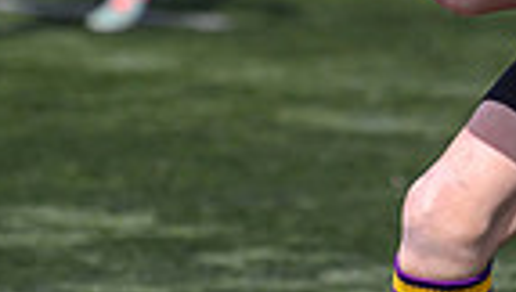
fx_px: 11732
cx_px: 837
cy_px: -157
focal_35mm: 856
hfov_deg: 2.5
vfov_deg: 1.4
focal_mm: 170
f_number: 4
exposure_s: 1/4000
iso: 500
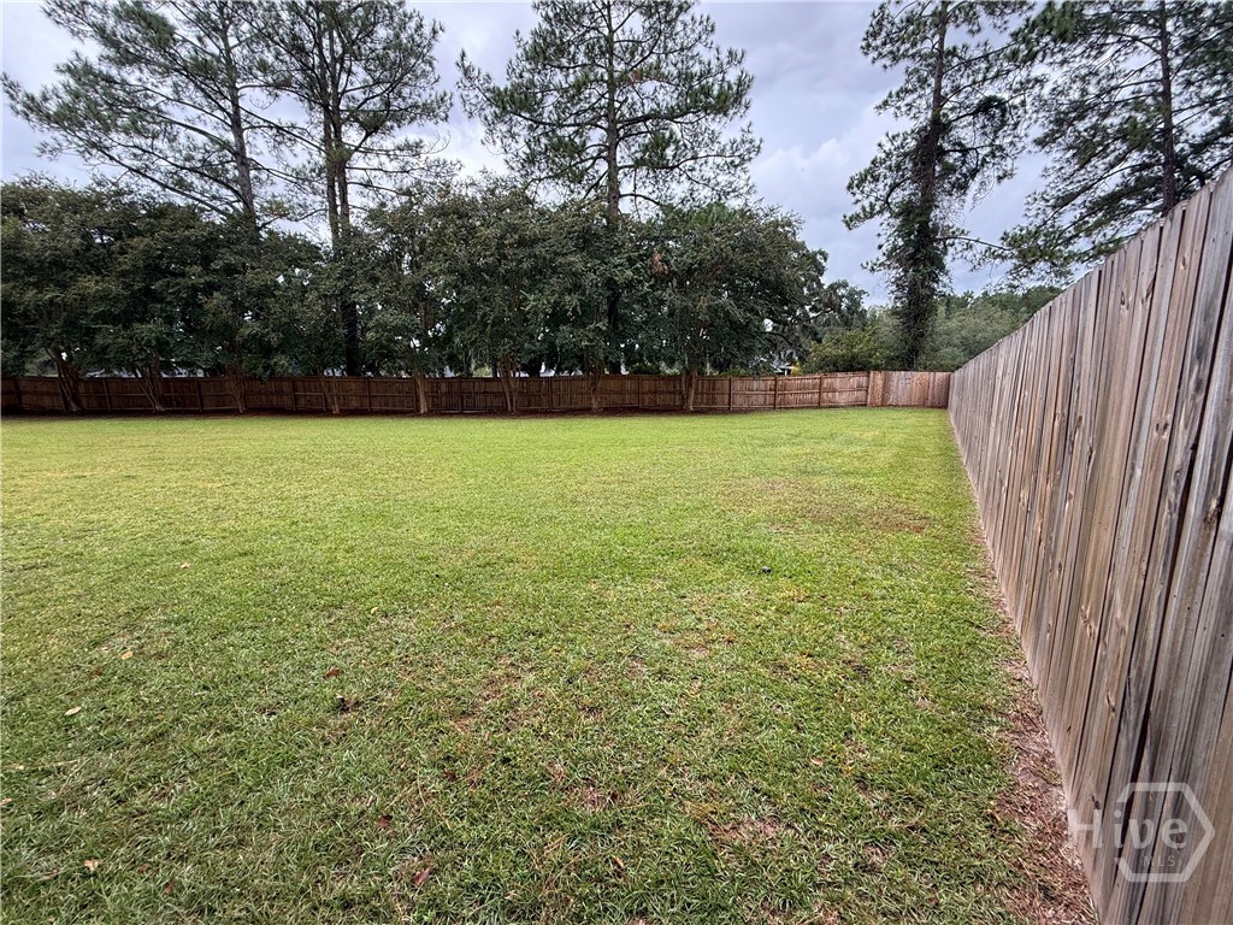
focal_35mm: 14
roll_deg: +0.6
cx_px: 616
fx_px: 499
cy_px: 462
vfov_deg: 85.7
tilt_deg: -8.6
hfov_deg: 102.1
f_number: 2.2
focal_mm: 2.22
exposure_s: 1/99
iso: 64
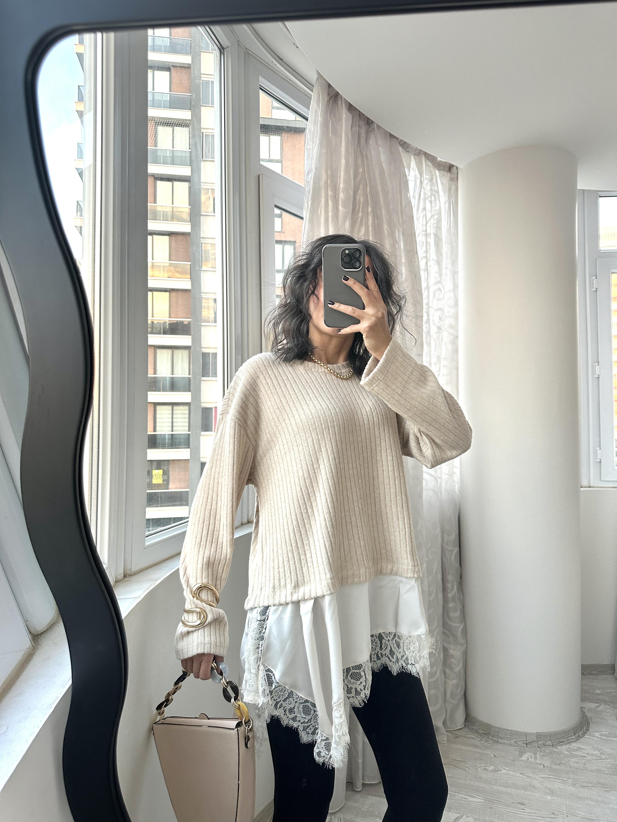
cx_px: 308
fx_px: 570
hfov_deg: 56.8
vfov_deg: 71.6
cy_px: 411
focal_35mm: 24
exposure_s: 1/113
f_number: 1.78
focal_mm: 6.86
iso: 250
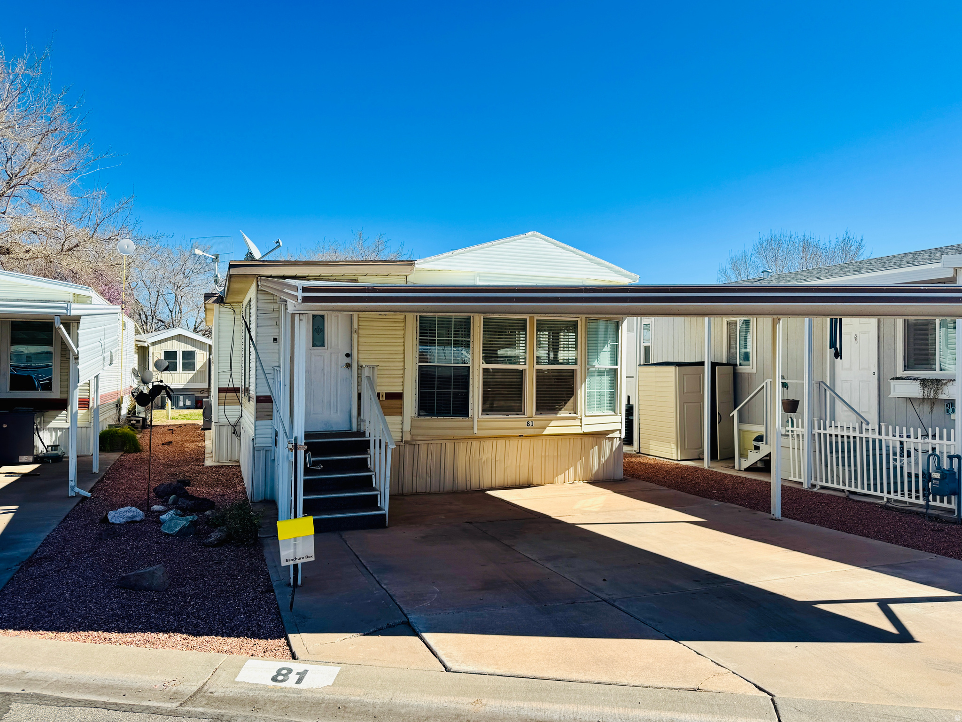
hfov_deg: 71.6
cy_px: 361
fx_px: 667
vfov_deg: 56.8
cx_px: 481
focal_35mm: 24
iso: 80
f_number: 1.78
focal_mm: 6.76
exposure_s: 1/3247
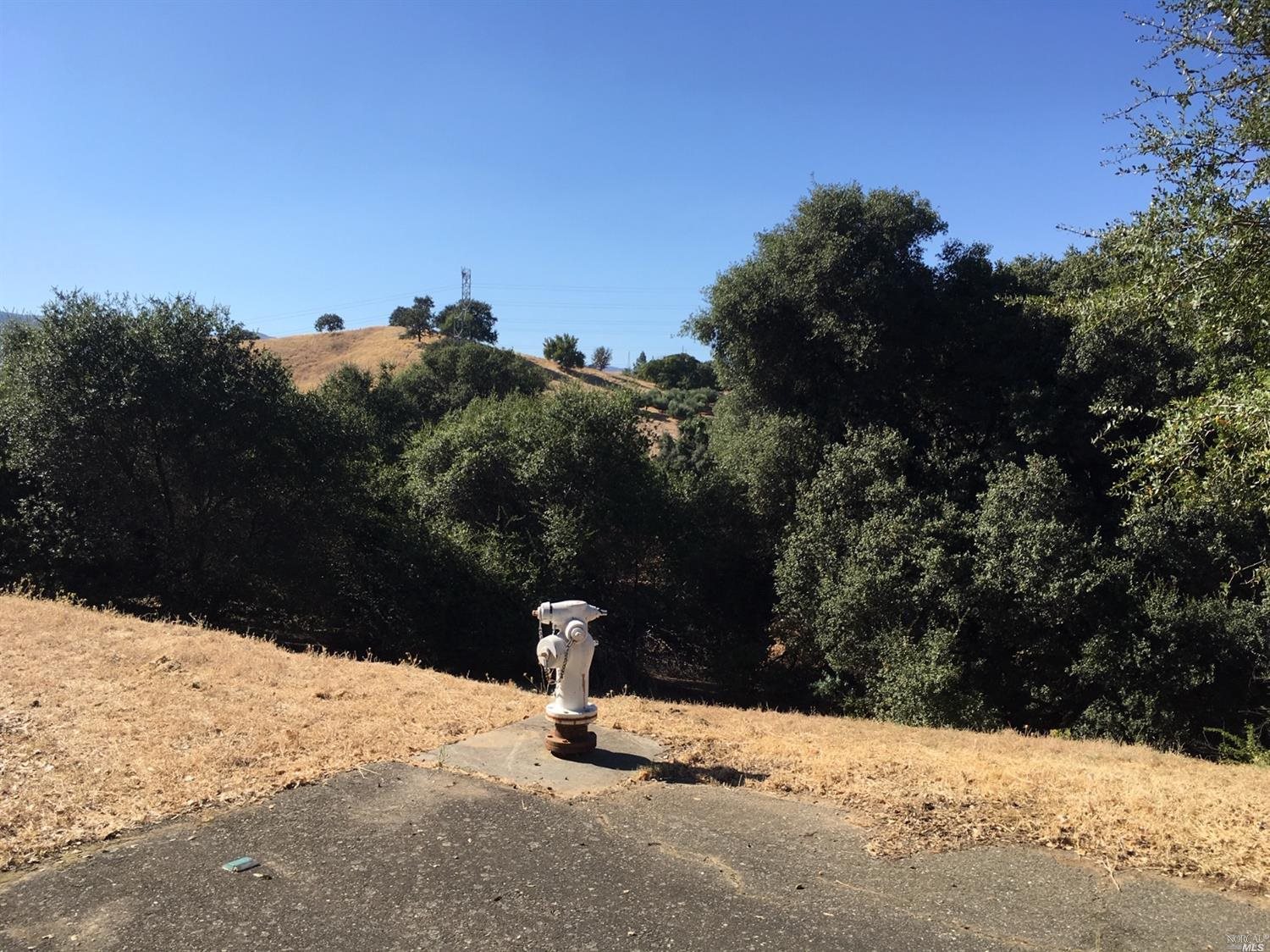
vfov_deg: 48.2
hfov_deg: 61.7
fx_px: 1064
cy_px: 476
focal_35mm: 29
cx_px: 635
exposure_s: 1/1326
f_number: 2.2
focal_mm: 4.15
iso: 25
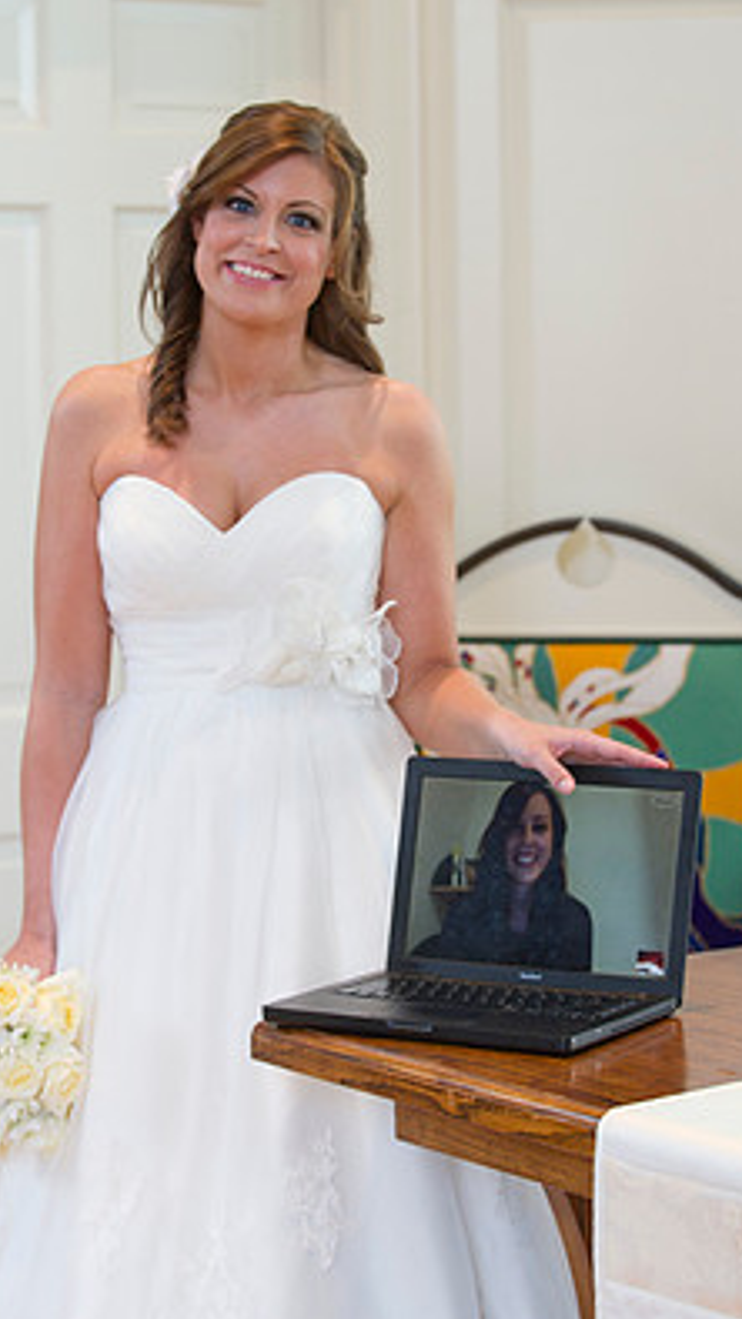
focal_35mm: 93
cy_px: 668
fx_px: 3255
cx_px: 353
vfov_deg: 22.9
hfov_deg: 13.0
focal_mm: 78
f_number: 3.5
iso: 800
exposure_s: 1/80
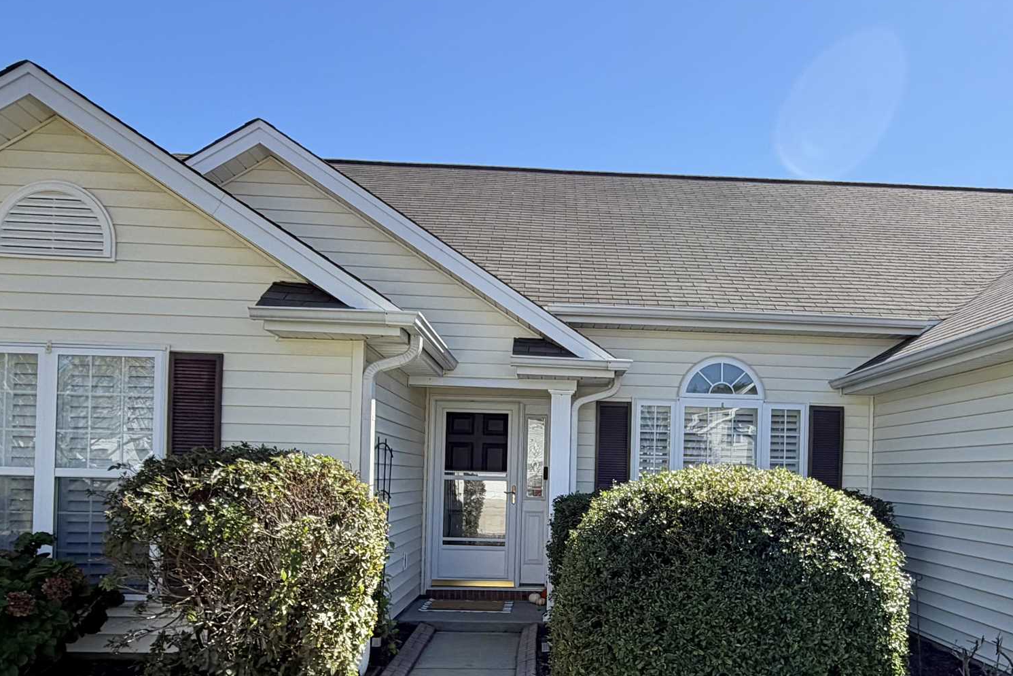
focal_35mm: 30
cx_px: 595
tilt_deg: +1.5
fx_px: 844
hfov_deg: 61.5
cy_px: 470
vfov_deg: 42.8
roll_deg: -0.8
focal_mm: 2.22
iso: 32
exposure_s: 1/770
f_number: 2.2
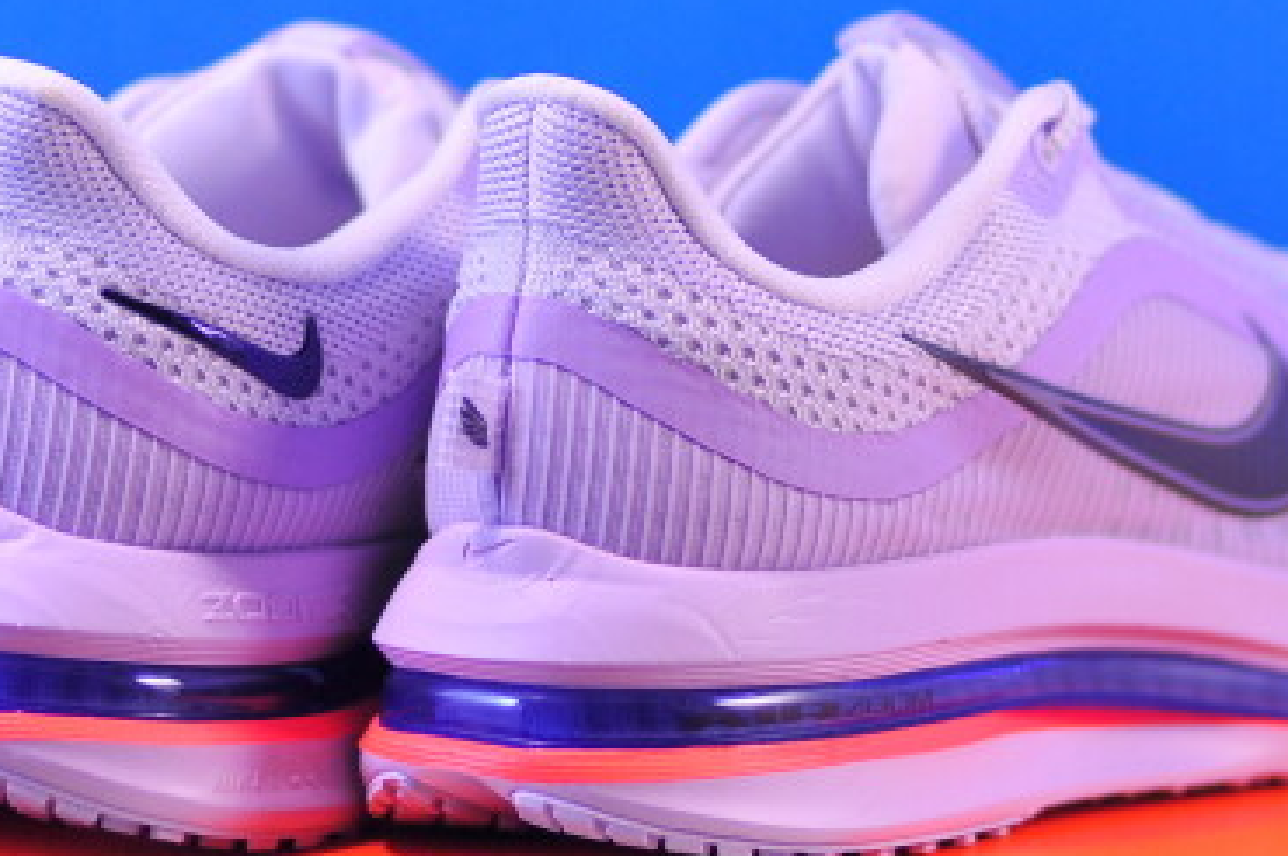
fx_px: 5791
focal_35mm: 162
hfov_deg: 12.7
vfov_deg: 8.4
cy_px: 127
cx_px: 602
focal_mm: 50
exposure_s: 1/320
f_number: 2
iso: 250
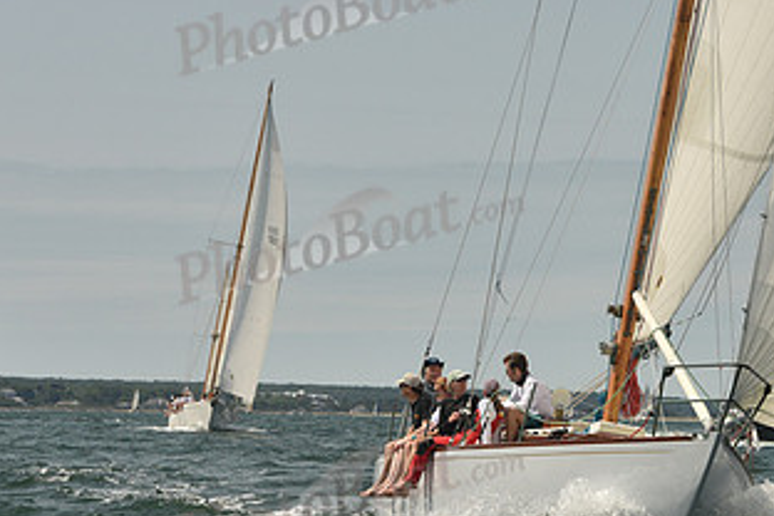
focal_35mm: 208
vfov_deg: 6.6
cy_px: 334
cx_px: 655
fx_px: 4472
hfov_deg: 9.9
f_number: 6.3
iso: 320
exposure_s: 1/1250
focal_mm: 112
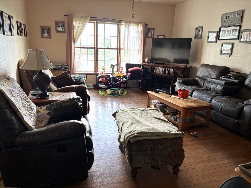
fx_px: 189
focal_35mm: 26
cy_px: 94
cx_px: 126
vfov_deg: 53.1
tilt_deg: -14.1
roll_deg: -2.0
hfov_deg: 67.3
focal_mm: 5.96
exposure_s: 1/60
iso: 125
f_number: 1.6
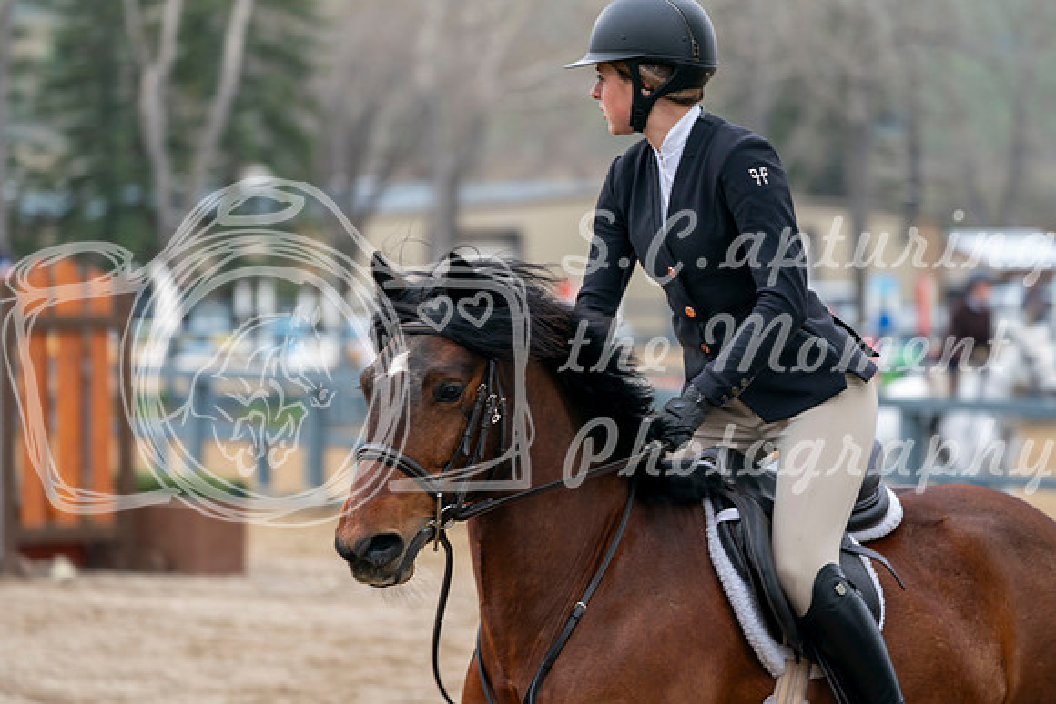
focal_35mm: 226
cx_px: 528
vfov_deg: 6.1
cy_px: 352
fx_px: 6631
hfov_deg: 9.1
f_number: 5.6
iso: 200
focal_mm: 226
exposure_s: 1/250
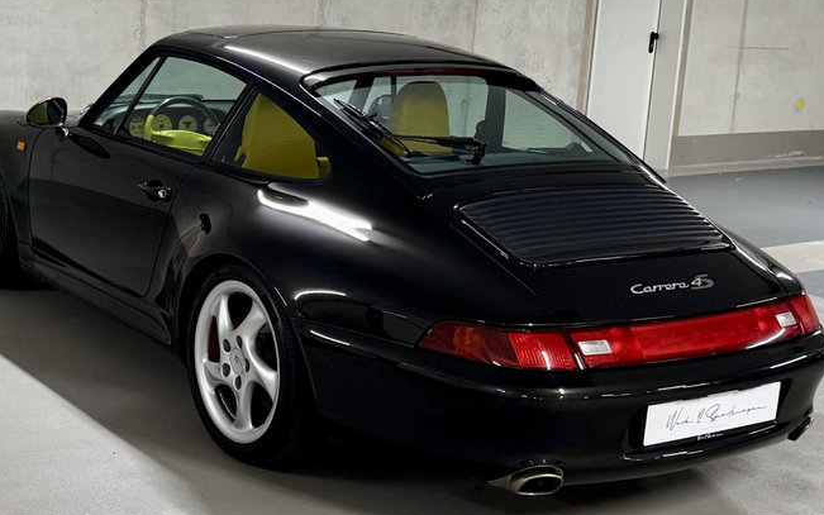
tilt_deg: -11.0
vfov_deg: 41.7
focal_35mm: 30
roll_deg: -3.5
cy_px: 216
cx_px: 384
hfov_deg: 62.8
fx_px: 674
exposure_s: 1/100
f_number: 1.78
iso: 320
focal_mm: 6.76
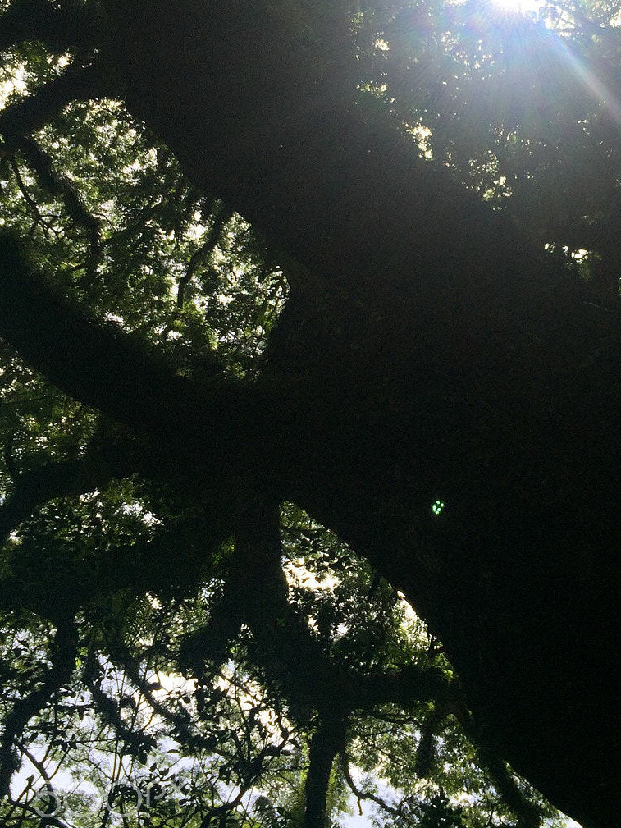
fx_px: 1100
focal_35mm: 46
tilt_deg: +41.7
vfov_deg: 40.5
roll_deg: -12.7
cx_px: 476
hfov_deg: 30.9
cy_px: 250
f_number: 2.2
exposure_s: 1/1721
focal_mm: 4.15
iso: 32
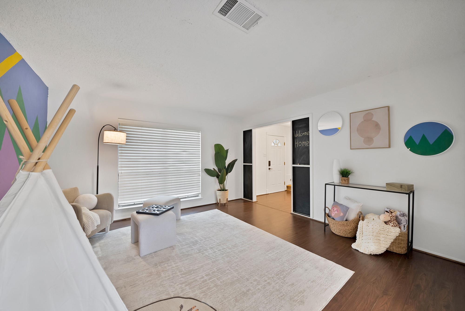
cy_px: 156
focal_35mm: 12
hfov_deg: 112.6
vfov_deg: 90.1
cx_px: 232
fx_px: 155
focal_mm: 12
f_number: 9
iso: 640
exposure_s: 1/1.25
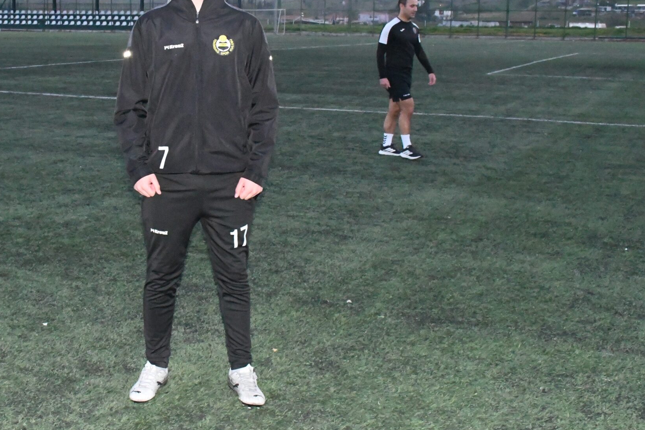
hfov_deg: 37.0
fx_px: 950
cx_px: 205
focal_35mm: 53
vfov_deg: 25.5
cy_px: 167
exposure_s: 1/250
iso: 16000
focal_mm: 23
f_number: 11
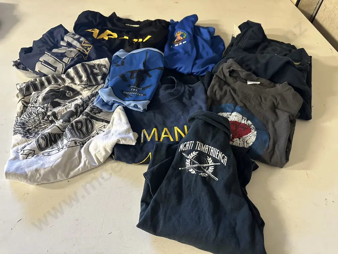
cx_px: 169
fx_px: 234
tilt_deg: -48.4
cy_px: 127
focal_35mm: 24
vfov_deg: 56.8
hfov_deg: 71.6
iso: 800
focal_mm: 6.86
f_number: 1.78
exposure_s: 1/50
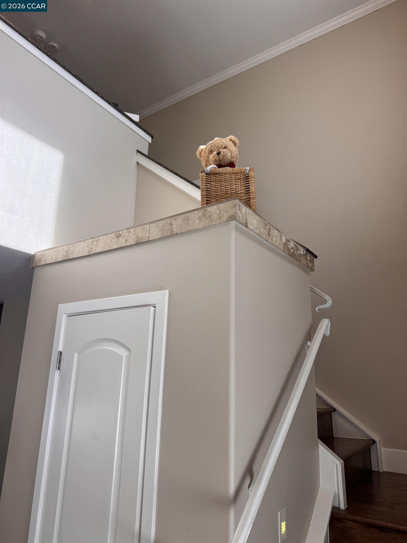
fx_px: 376
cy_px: 272
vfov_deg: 71.6
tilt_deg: +14.6
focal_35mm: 24
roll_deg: -1.7
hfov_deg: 56.8
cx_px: 204
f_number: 1.78
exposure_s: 1/120
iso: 160
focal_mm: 6.76
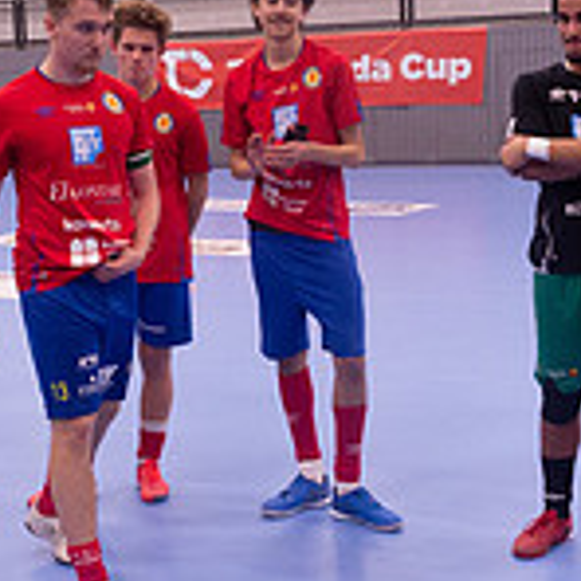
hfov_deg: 21.4
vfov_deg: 21.6
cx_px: 133
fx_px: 1519
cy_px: 228
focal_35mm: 80
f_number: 5
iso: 2800
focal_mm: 24
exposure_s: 1/250
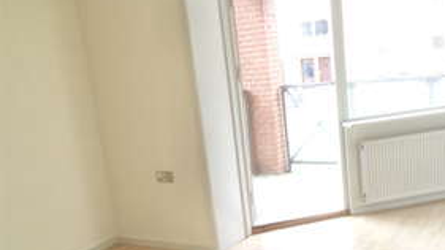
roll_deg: +5.6
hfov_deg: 48.1
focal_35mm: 42
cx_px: 268
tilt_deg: -12.0
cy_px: 165
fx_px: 496
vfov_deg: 28.2
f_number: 2.2
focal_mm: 4.15
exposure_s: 1/33
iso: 50
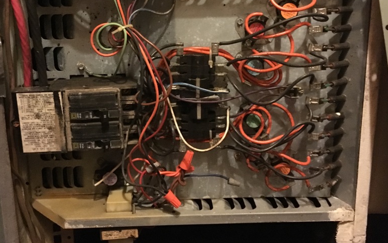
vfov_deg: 30.7
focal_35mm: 41
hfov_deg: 48.2
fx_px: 434
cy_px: 58
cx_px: 177
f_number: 2.2
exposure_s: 1/15
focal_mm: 4.15
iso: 1000
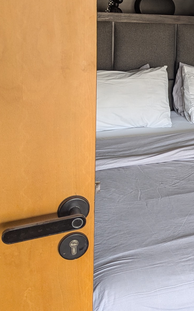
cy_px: 64
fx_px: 465
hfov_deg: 19.6
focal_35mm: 55
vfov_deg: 35.7
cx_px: 313
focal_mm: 6.81
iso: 93
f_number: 1.85
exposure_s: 1/58
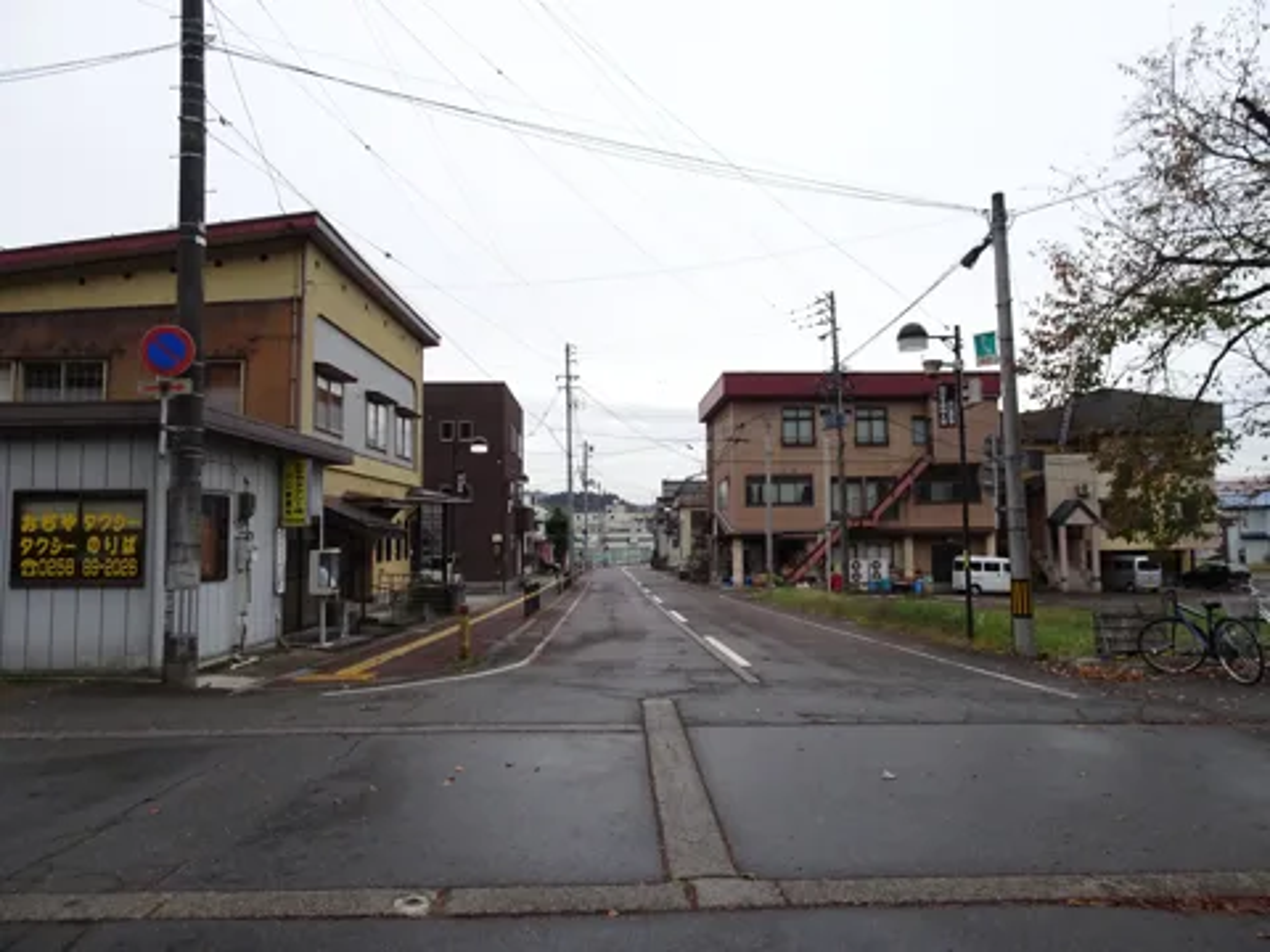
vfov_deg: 56.8
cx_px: 635
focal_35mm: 24
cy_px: 476
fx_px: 881
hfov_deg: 71.6
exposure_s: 1/250
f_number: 3.5
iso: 200
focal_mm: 4.1
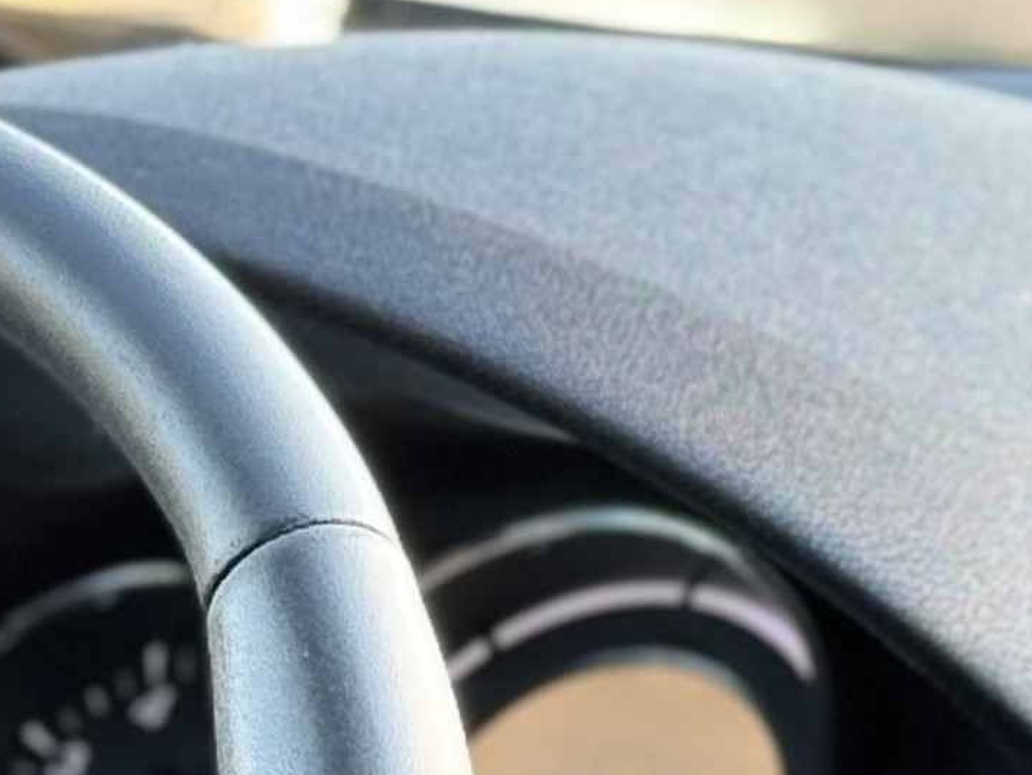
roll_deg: +1.5
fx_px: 8082
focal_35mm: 271
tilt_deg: -17.8
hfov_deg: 7.3
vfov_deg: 5.4
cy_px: 1614
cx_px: 517
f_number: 1.78
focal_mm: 6.76
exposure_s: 1/78
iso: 100
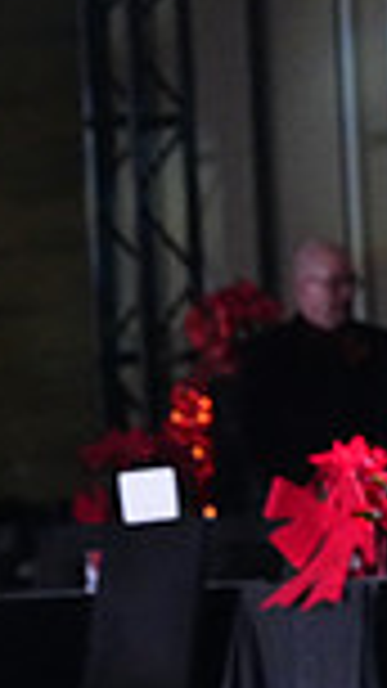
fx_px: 9072
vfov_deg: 4.3
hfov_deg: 2.4
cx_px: 950
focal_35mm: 497
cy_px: 524
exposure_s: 1/400
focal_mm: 125
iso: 8000
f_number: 5
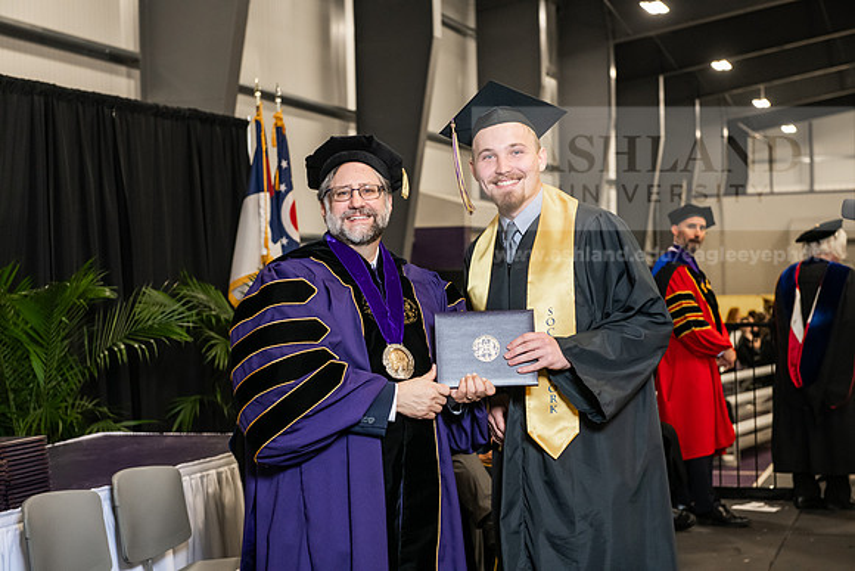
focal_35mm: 70
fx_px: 1663
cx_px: 428
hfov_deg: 28.8
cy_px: 286
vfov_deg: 19.5
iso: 2500
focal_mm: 70
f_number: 5
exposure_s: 1/200
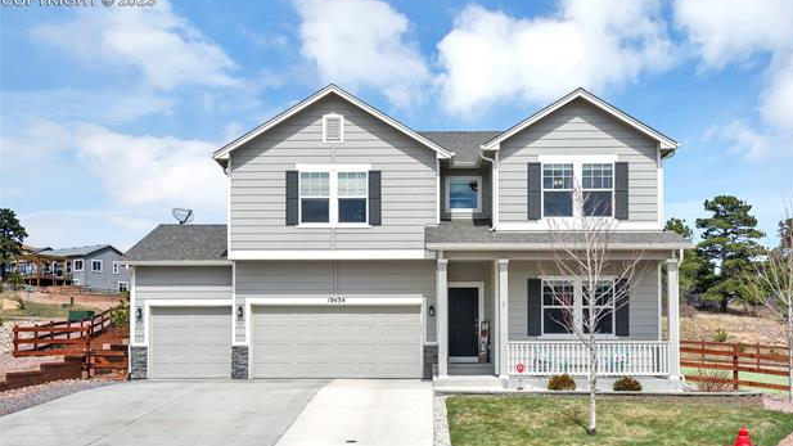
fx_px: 799
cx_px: 410
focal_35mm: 38
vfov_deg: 31.2
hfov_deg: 52.8
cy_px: 235
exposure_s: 1/500
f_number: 8
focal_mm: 35
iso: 100
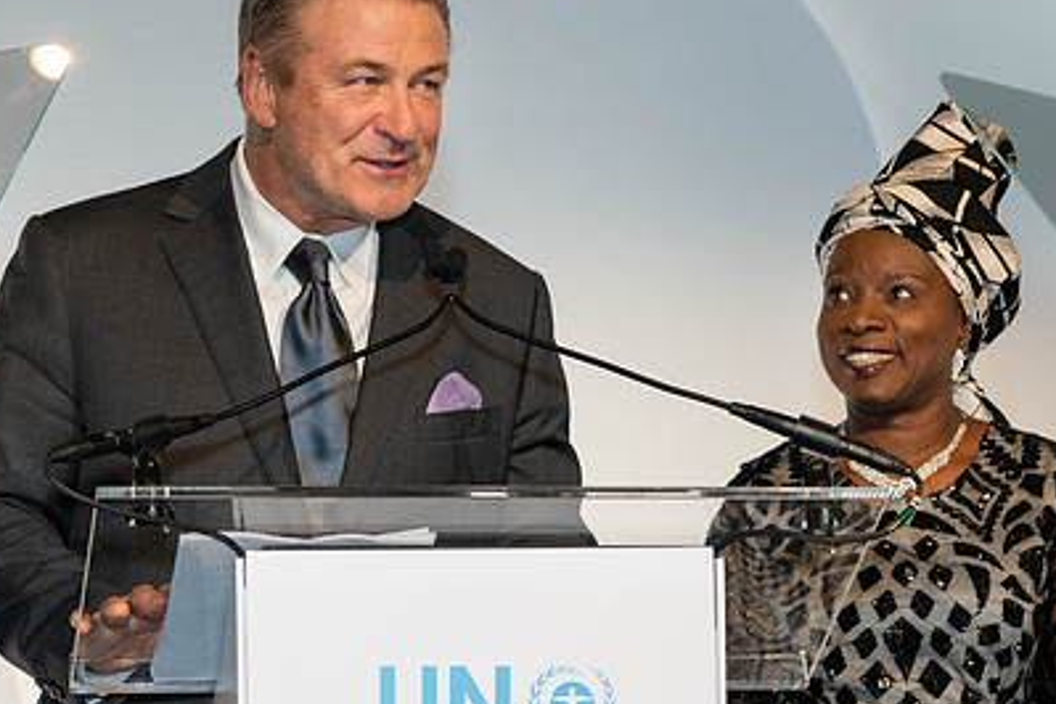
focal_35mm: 166
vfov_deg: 8.3
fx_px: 4869
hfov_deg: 12.4
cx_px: 556
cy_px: 377
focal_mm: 86
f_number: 5.6
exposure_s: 1/125
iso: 1000
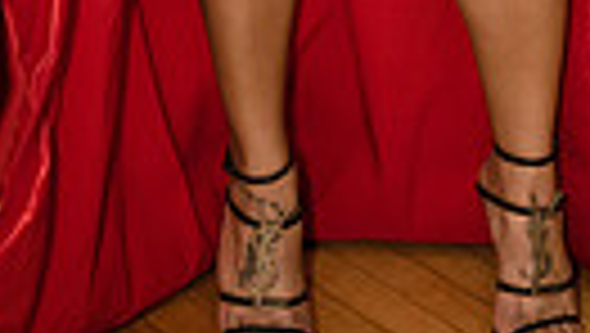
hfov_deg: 16.9
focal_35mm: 126
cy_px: -626
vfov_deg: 8.3
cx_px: 423
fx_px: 1973
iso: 2000
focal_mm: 35
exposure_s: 1/320
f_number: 4
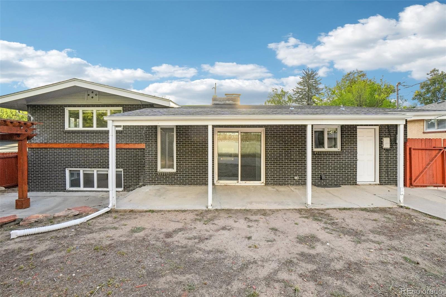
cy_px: 148
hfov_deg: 100.4
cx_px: 223
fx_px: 186
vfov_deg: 77.3
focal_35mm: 15
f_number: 8
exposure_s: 1/400
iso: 400
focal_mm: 10
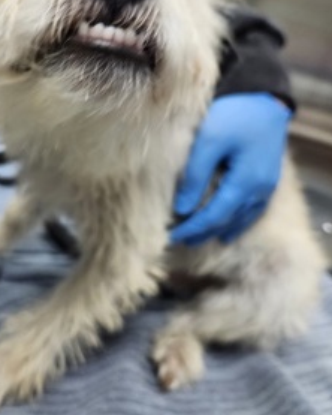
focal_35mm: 34
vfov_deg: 52.3
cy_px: 157
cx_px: 120
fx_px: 417
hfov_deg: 43.0
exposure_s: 1/120
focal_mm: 5.54
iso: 200
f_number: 1.8
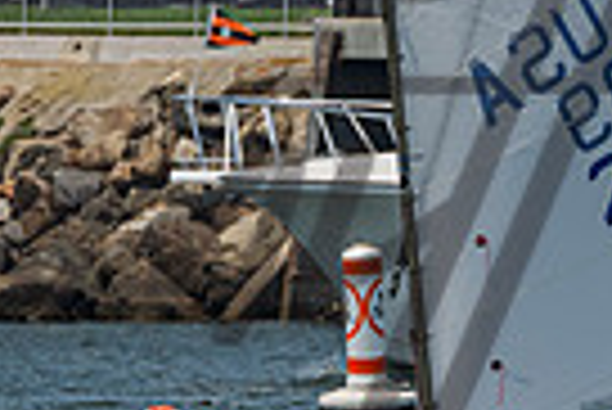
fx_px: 23042
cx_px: -272
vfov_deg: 1.0
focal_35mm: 1354
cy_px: 252
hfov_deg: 1.5
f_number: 8
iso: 320
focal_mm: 260
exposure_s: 1/1600
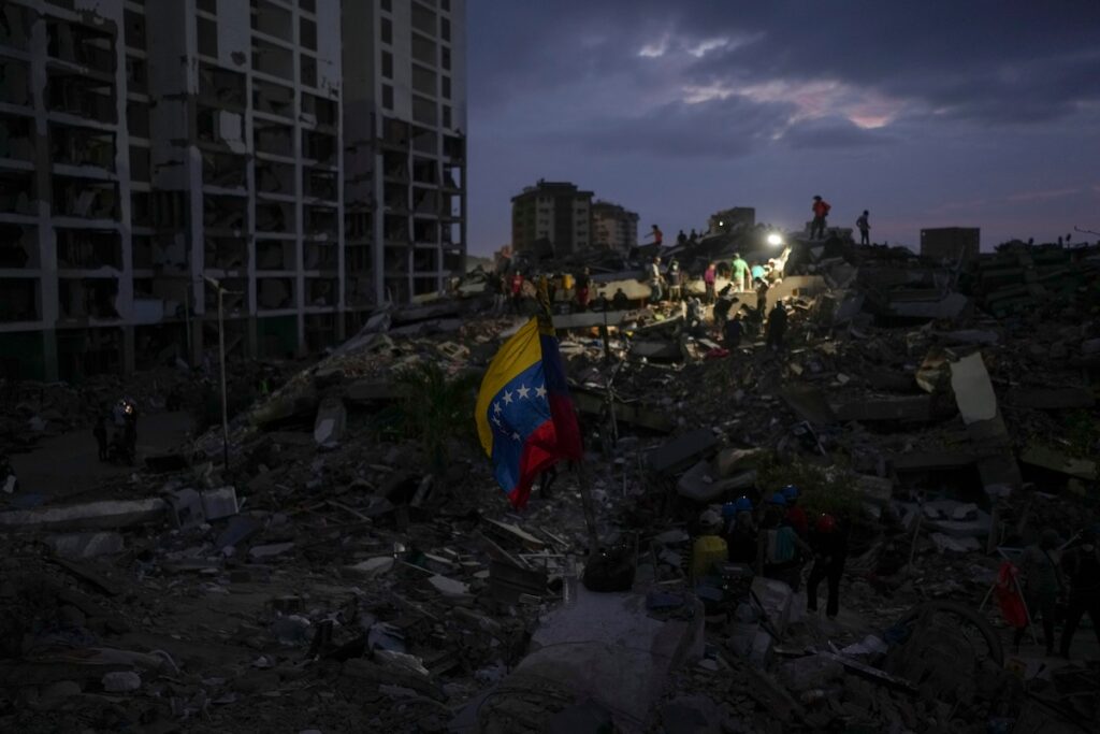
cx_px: 550
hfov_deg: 54.4
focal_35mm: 35
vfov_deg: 37.9
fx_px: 1070
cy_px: 367
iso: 800
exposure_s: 1/125
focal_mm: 35
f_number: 1.4
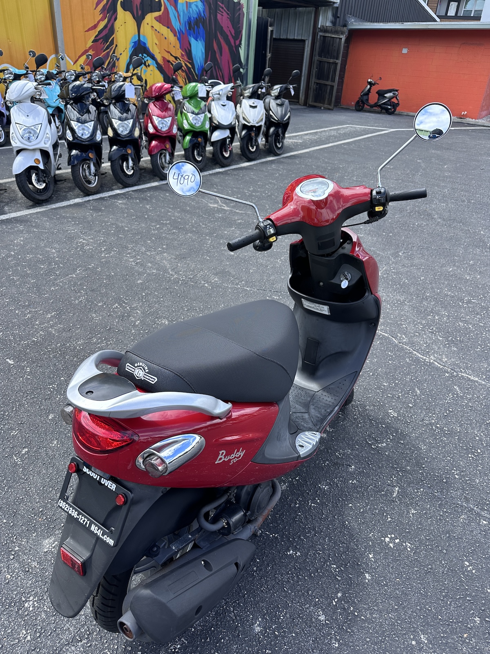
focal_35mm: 24
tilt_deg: -29.0
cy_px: 327
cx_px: 245
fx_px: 453
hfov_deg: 56.8
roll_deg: -5.3
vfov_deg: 71.6
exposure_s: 1/1374
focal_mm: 6.86
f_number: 1.78
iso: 80
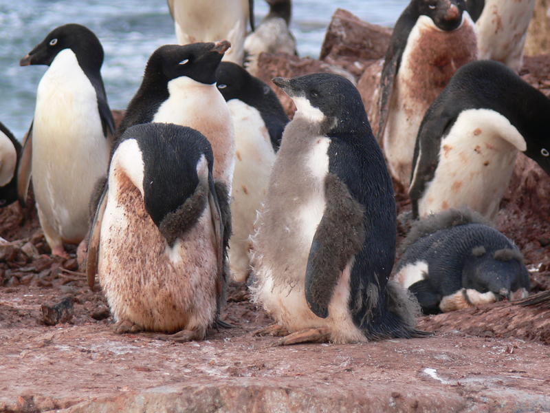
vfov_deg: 4.1
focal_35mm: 360
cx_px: 275
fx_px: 5720
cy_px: 206
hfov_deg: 5.5
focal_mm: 59.7
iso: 80
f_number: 4.5
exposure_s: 1/100
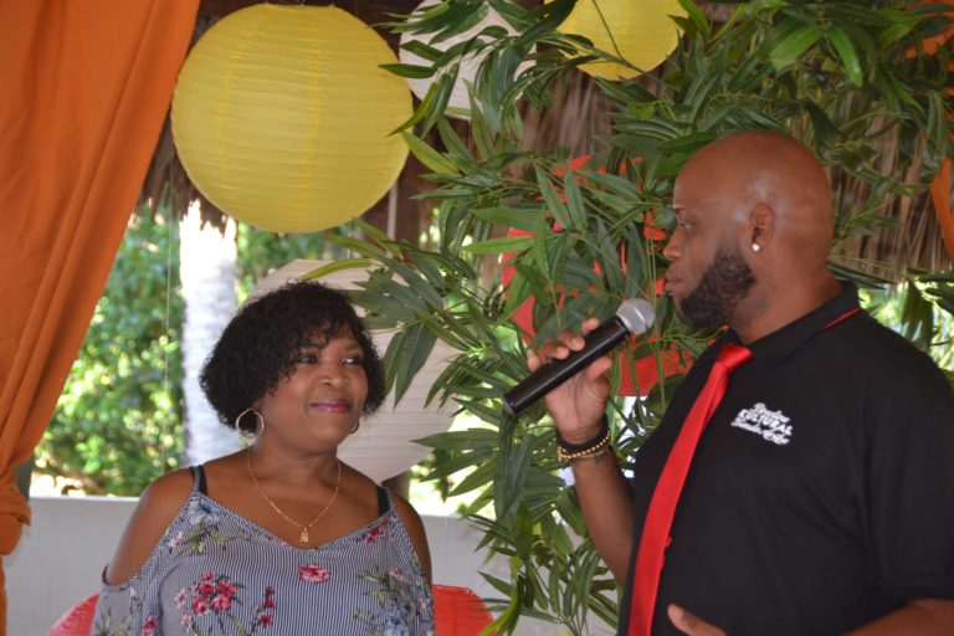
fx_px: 3577
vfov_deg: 10.2
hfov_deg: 15.2
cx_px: 477
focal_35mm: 135
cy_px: 318
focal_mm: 90
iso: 400
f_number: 5.3
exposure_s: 1/80
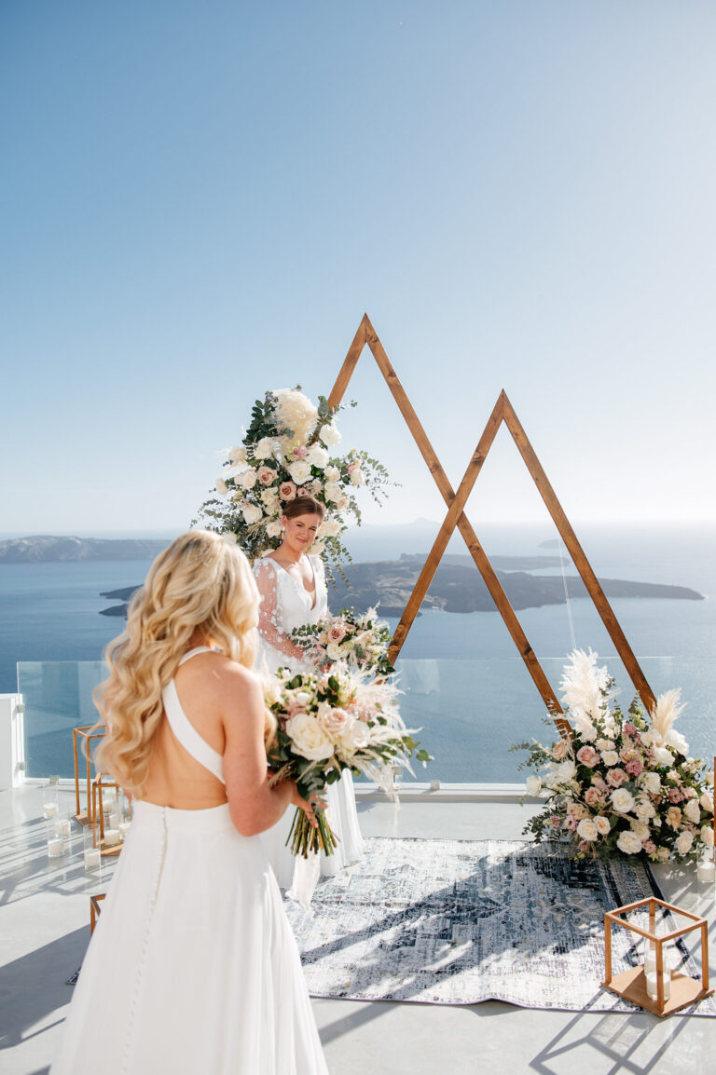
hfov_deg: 42.3
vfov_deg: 60.3
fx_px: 926
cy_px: 538
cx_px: 358
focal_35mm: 31
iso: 100
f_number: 4
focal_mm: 31
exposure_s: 1/1250
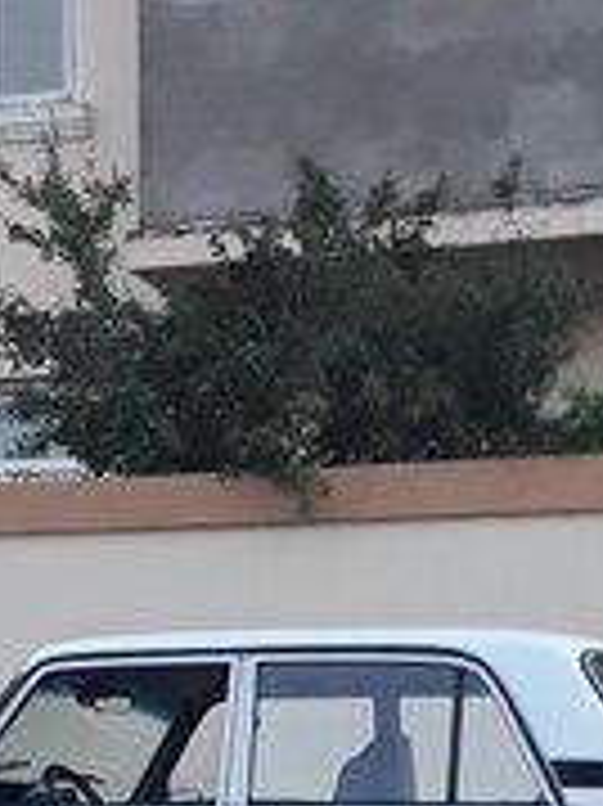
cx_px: 288
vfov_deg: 22.9
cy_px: 1072
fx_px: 1744
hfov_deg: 19.6
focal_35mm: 75
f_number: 1.9
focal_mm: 3.6
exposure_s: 1/33
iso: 160
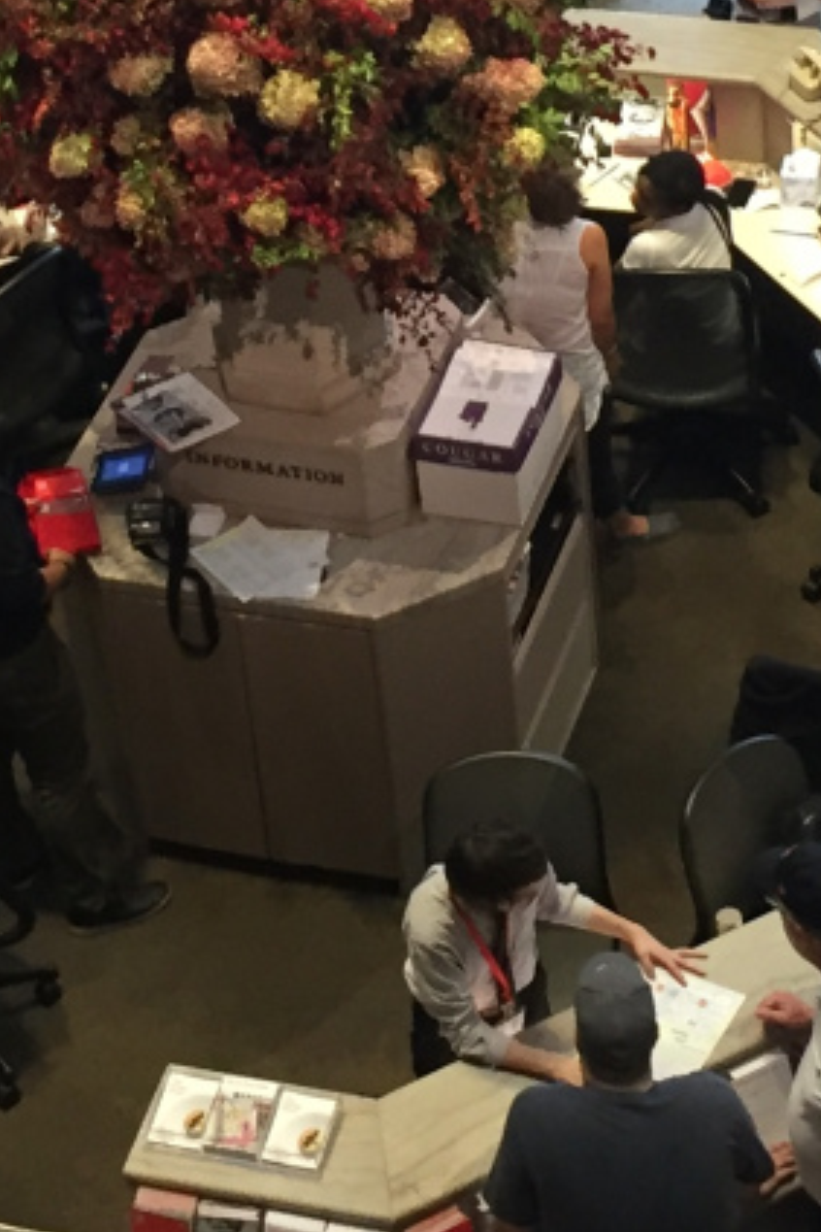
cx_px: 312
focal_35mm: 114
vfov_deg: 17.5
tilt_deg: -30.3
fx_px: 3899
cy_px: -20
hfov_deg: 12.0
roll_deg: +6.9
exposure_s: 1/30
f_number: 2.2
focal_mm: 4.15
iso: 125
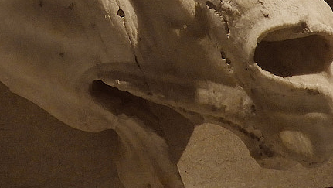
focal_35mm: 202
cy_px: -163
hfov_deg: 10.4
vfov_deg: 5.9
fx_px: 1785
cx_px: -122
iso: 450
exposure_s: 1/8
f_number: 4
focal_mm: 9
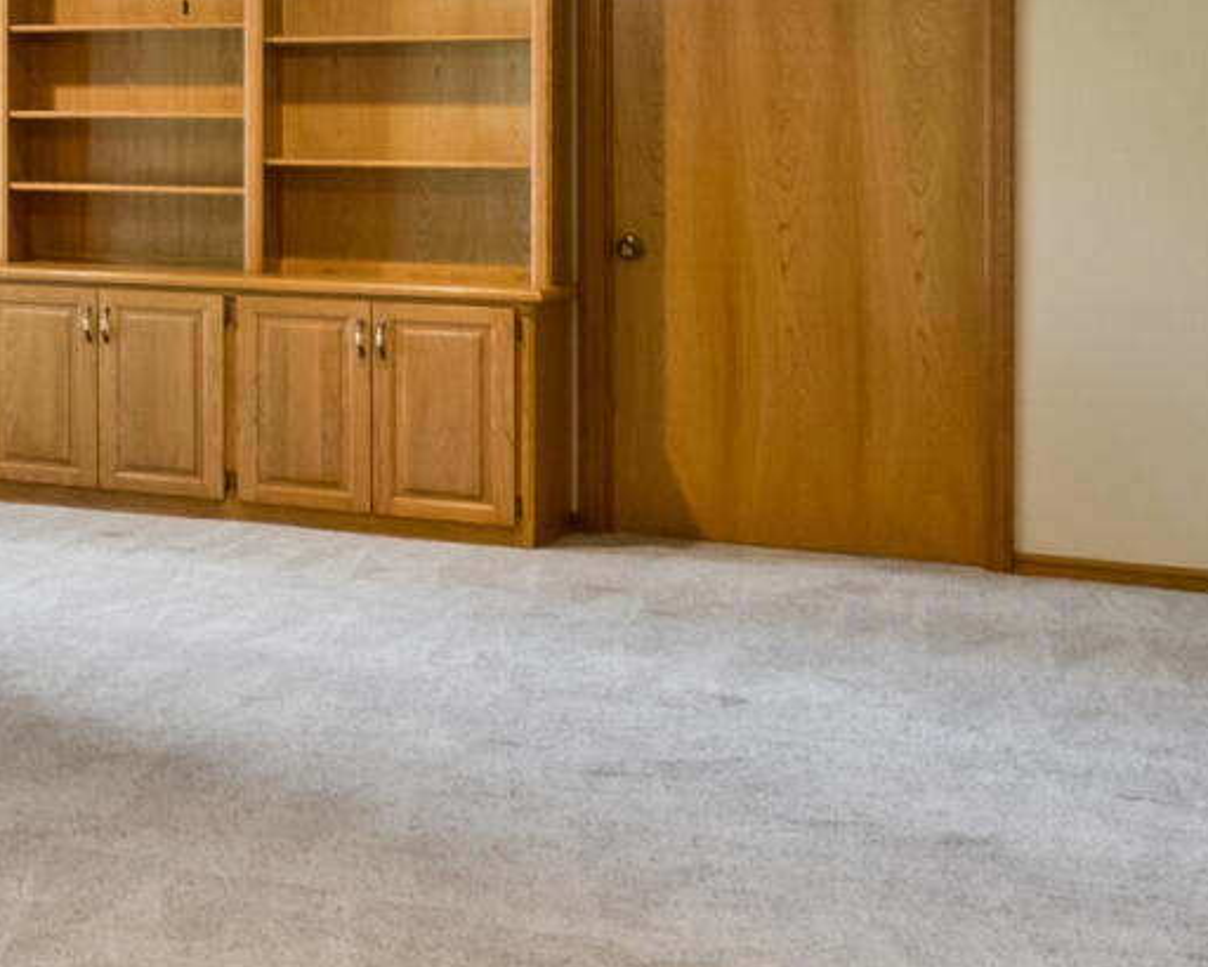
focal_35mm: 77
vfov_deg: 19.4
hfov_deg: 15.5
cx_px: -1578
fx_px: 2754
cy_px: 31
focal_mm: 14
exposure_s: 1/2
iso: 400
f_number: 14
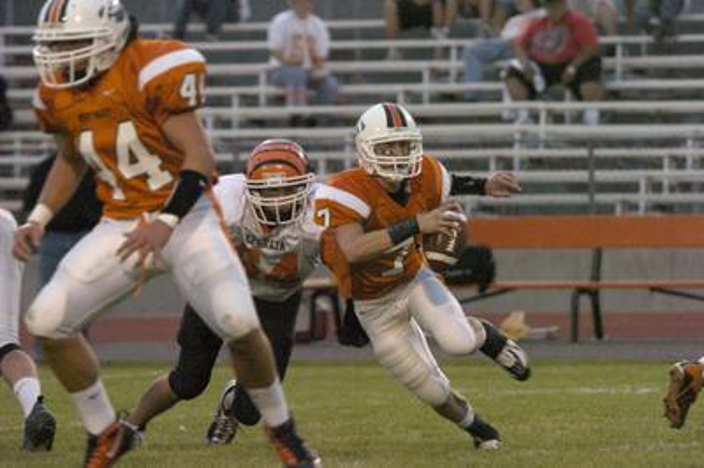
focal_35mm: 420
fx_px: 8206
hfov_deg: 4.9
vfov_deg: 3.3
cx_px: 352
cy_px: 234
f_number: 5.3
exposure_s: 1/400
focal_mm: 280
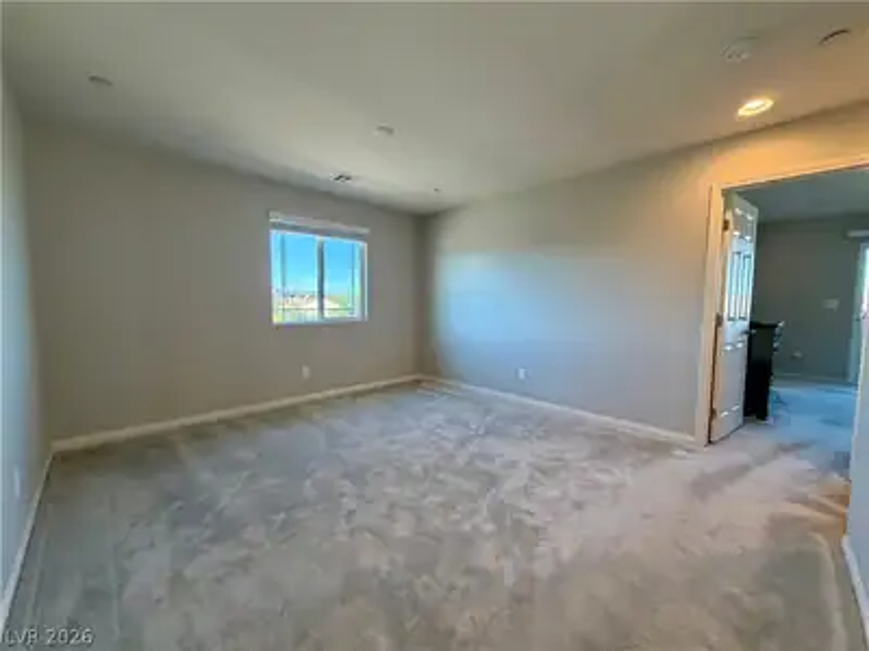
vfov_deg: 85.7
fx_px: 351
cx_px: 434
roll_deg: +0.4
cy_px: 326
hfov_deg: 102.1
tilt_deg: -4.5
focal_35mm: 14
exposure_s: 1/120
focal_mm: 2.22
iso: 320
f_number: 2.2
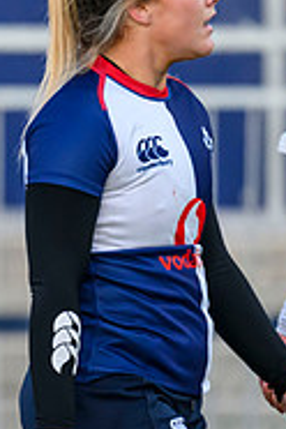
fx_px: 26906
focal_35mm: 2258
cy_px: 209
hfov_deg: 0.6
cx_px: -301
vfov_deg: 0.9
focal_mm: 560
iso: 2000
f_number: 4
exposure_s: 1/1000
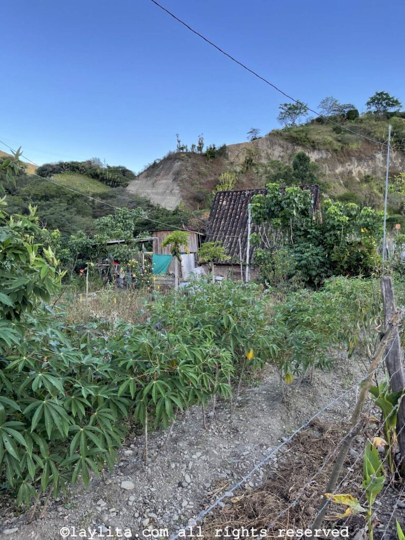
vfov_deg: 67.3
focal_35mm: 26
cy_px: 270
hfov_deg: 53.1
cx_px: 202
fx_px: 406
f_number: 1.6
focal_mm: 5.1
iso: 32
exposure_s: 1/424
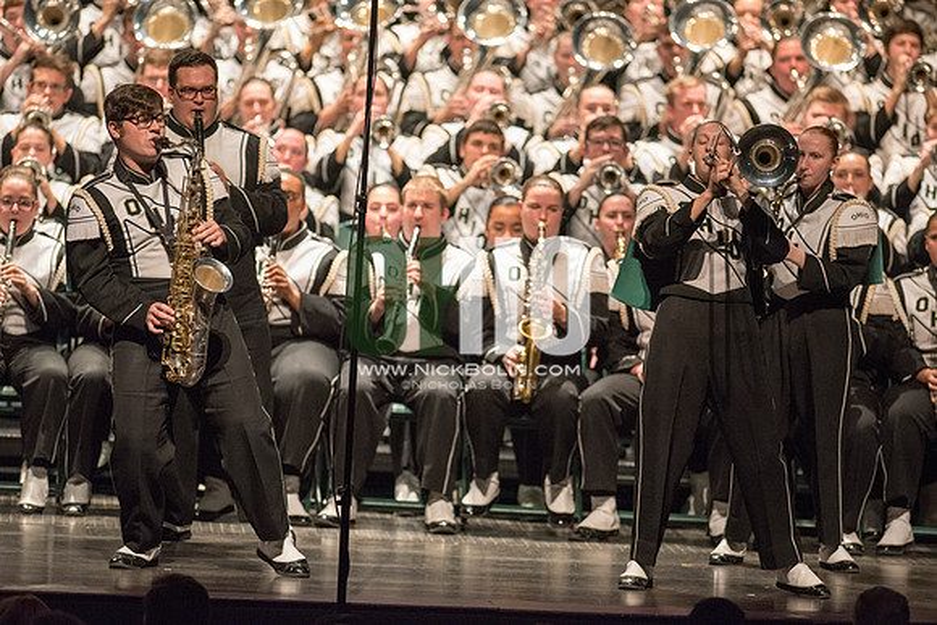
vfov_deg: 4.6
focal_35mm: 300
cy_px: 312
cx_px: 468
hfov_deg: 6.9
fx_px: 7810
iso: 4000
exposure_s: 1/500
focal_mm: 300
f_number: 2.8
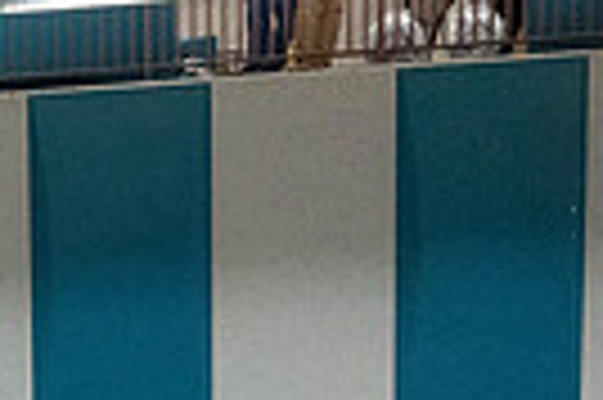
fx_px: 1740
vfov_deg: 11.8
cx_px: -310
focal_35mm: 104
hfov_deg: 17.6
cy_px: 789
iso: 10000
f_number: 4
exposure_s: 1/500
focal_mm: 24
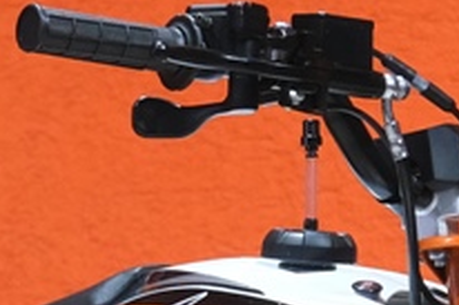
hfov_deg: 4.3
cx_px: 62
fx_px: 6140
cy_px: 358
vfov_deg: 2.8
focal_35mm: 482
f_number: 4
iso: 1250
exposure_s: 1/100
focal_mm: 41.1
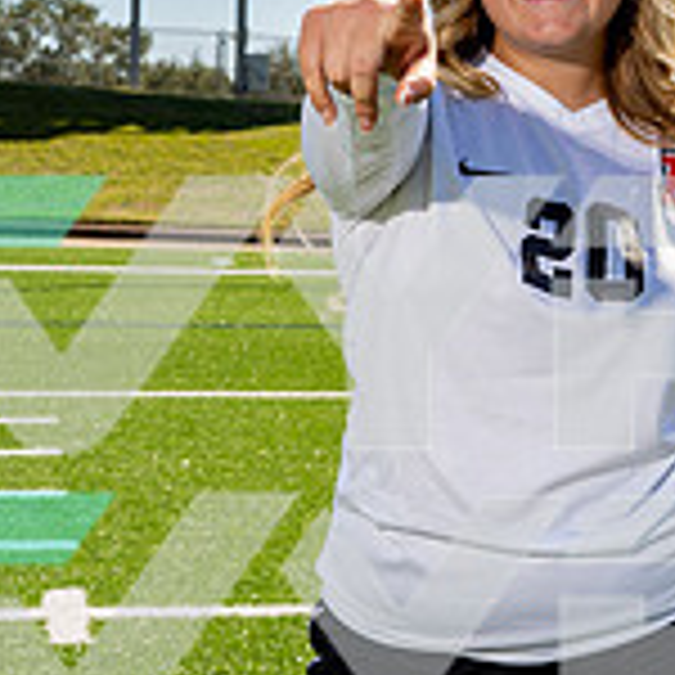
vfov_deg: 19.1
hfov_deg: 19.4
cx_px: 508
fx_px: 1963
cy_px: 634
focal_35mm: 89
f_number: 6.3
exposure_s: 1/250
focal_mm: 35
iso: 80
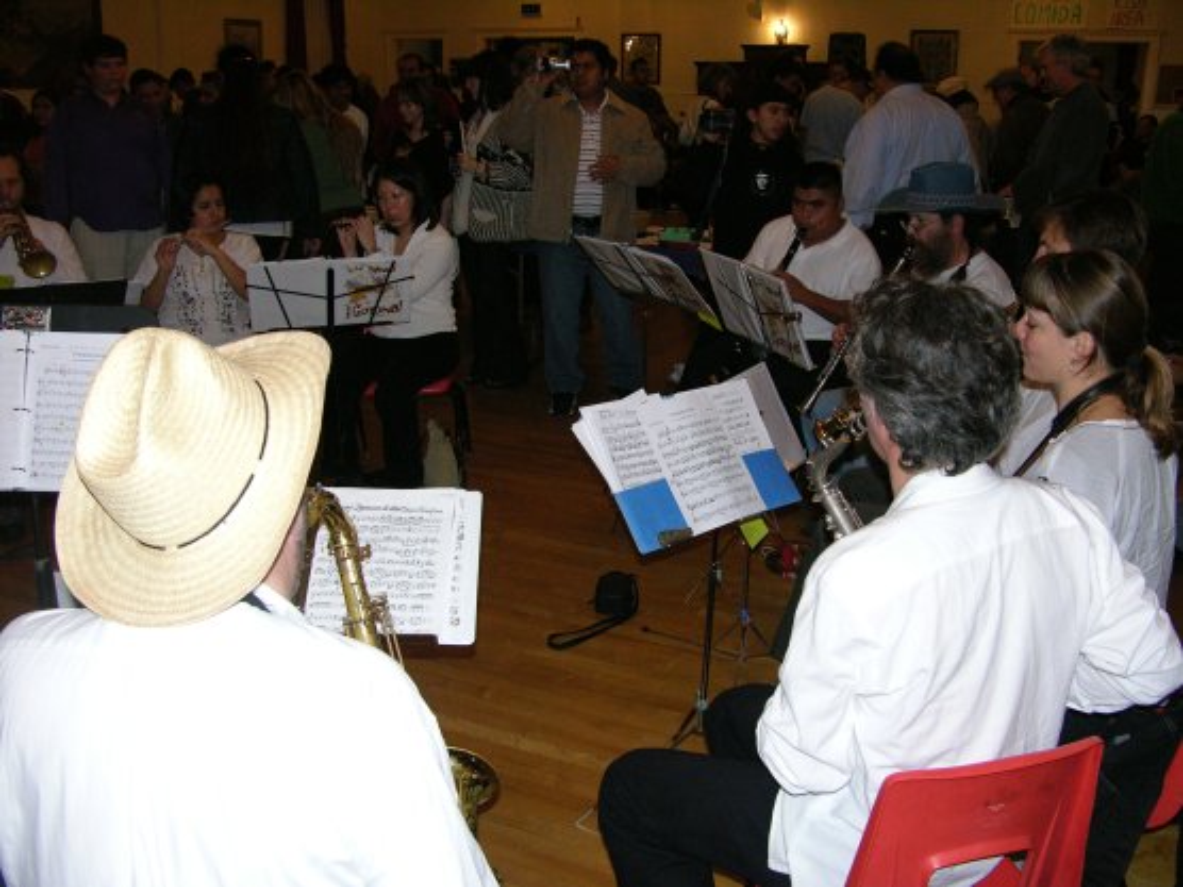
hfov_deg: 52.6
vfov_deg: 40.7
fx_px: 1196
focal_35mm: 35
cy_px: 444
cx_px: 592
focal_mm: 8.9
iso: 200
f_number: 2.8
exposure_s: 1/60.1
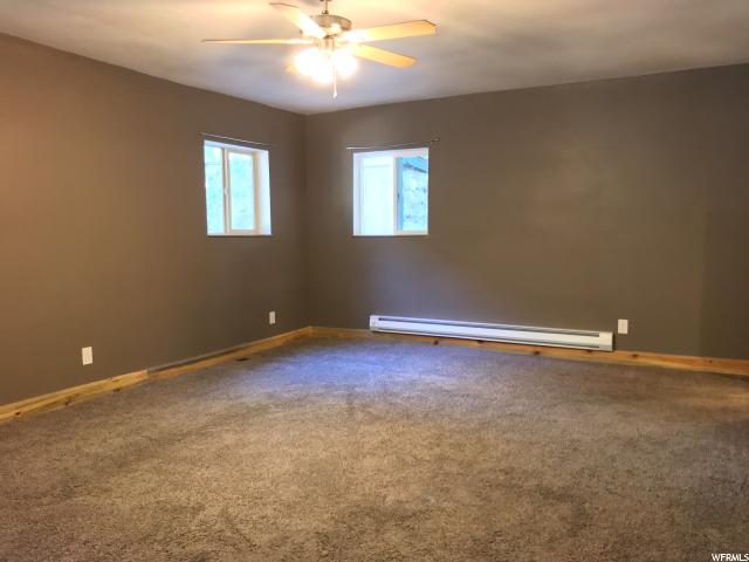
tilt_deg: -4.5
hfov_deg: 63.4
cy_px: 281
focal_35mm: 28
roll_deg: -0.9
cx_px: 374
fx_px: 606
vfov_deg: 49.7
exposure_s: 1/20
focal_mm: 3.99
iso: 200
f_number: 1.8
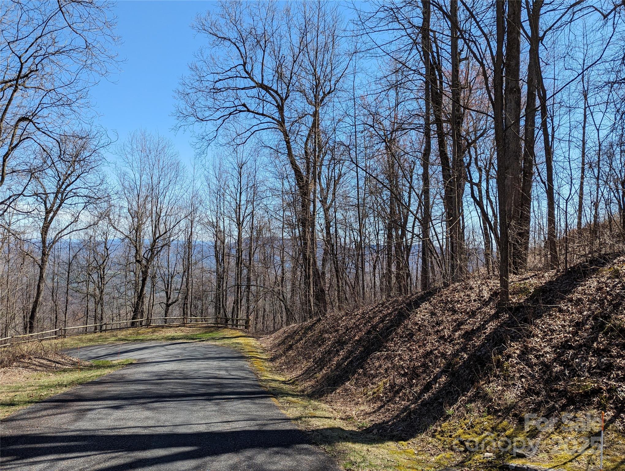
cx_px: 312
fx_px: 434
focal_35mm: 24
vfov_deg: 56.9
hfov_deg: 71.5
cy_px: 236
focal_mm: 6.81
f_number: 1.85
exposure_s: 1/1258
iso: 43
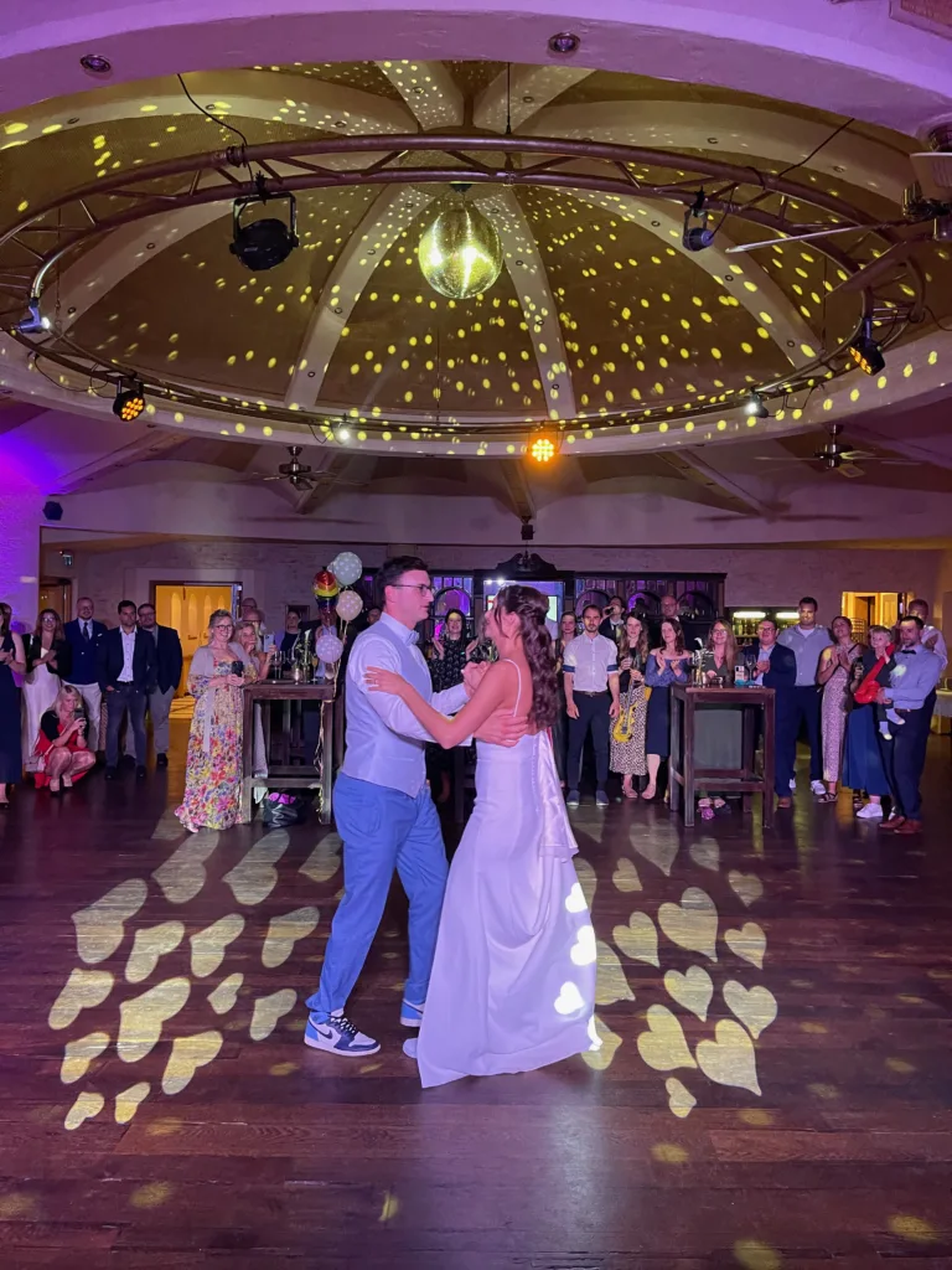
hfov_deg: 54.9
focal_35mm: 25
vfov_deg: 69.4
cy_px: 635
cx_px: 476
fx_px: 917
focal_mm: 5.1
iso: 500
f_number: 1.6
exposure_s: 1/59
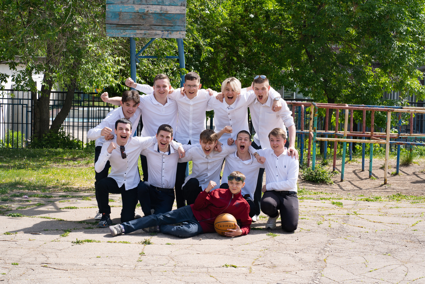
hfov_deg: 23.9
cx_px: 212
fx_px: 1003
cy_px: 142
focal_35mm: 85
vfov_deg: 16.1
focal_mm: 85
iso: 160
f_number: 13
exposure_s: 1/125
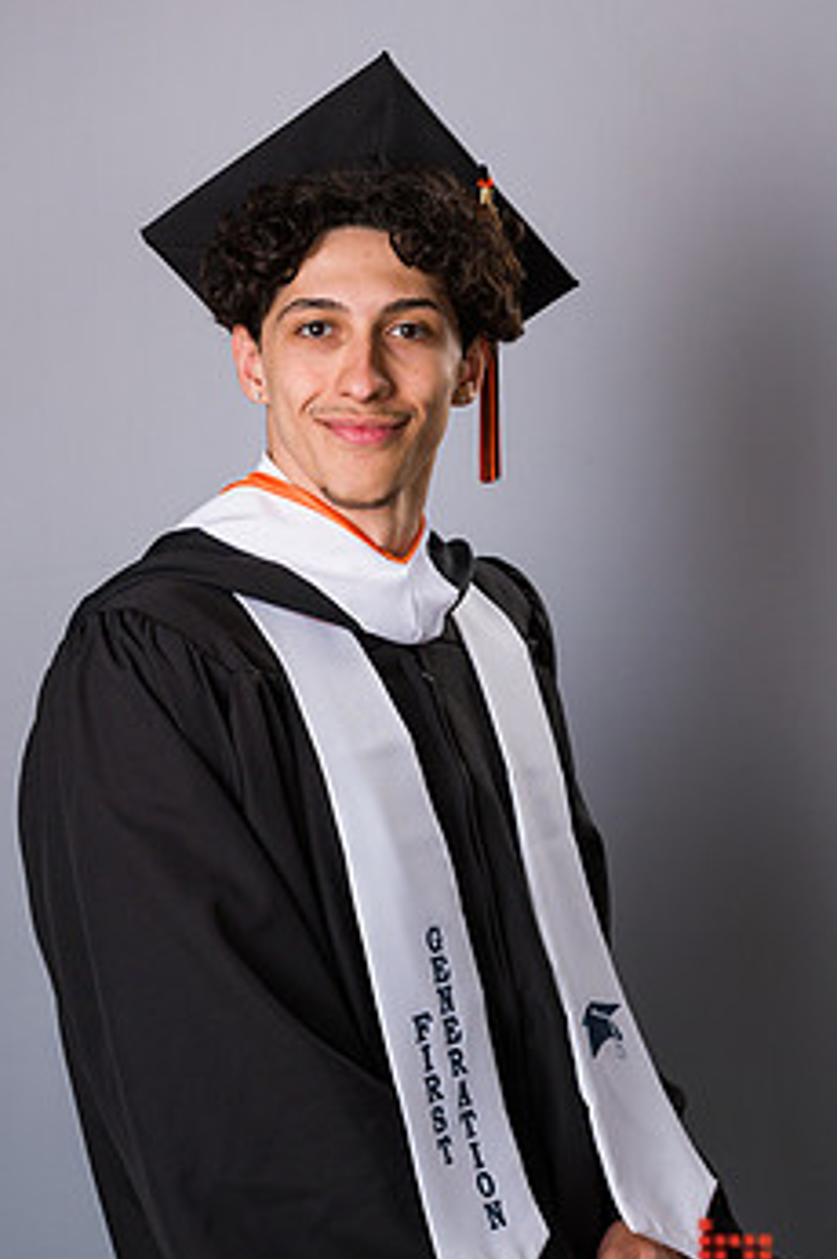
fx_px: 4088
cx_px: 409
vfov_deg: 17.5
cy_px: 586
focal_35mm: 117
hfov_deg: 11.7
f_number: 8
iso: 800
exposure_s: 1/200
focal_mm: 90
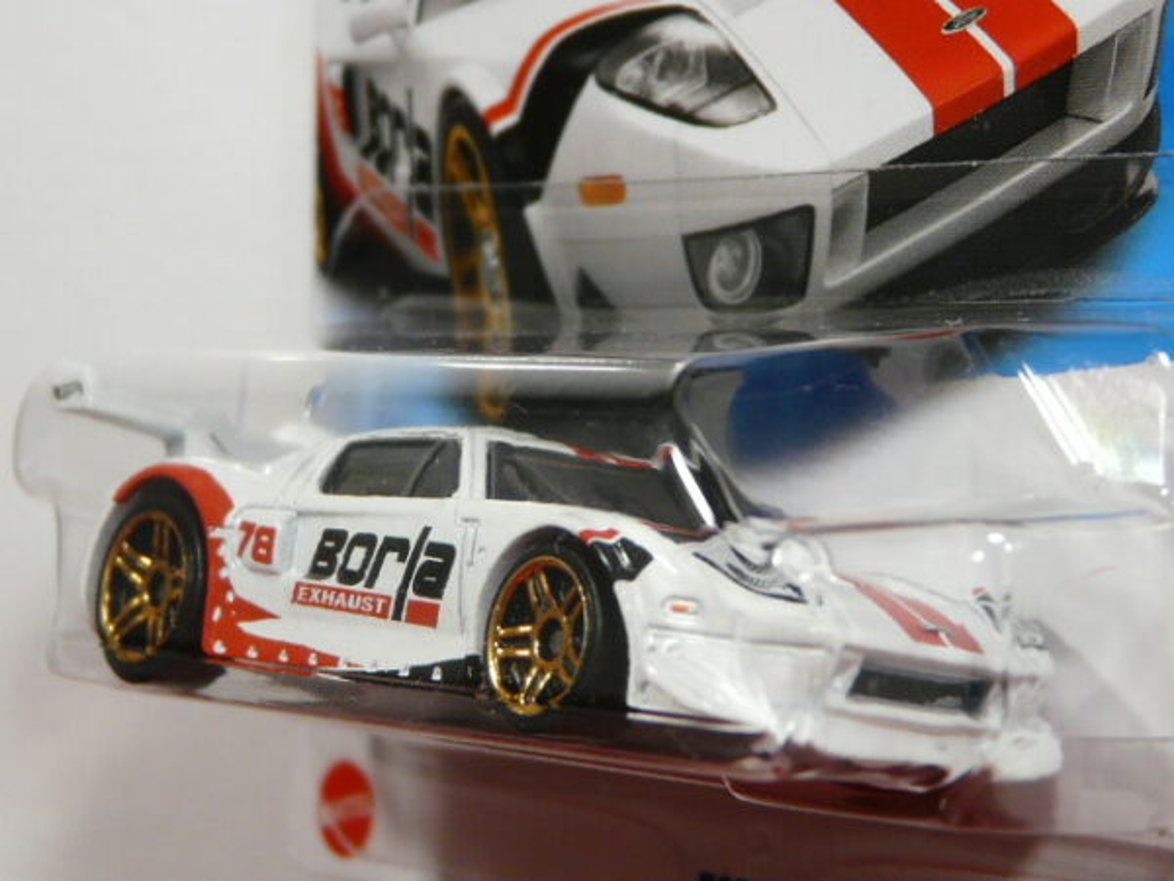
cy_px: 440
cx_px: 587
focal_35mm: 116
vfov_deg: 12.8
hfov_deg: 17.0
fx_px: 3934
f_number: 3.2
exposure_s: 1/60
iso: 100
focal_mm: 12
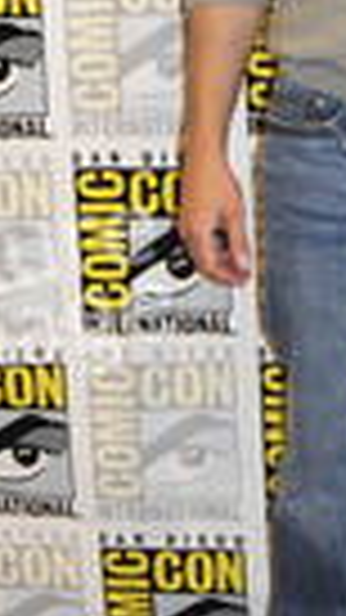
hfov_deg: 10.8
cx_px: 434
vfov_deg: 19.2
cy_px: 90
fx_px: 1795
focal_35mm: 110
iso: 1000
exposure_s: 1/60
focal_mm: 24
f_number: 4.5
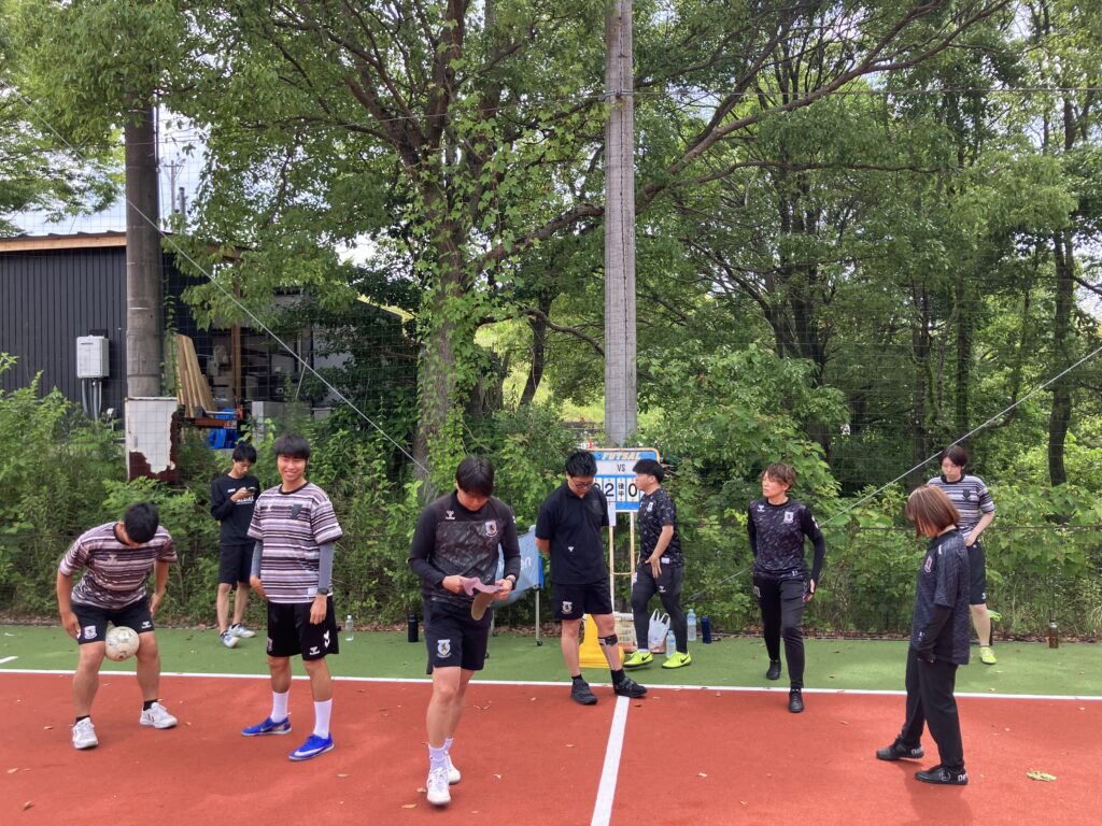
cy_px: 413
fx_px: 891
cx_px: 551
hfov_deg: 63.4
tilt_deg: -2.3
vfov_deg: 49.7
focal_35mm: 28
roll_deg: +1.1
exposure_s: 1/389
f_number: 1.8
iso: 32
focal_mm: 3.99
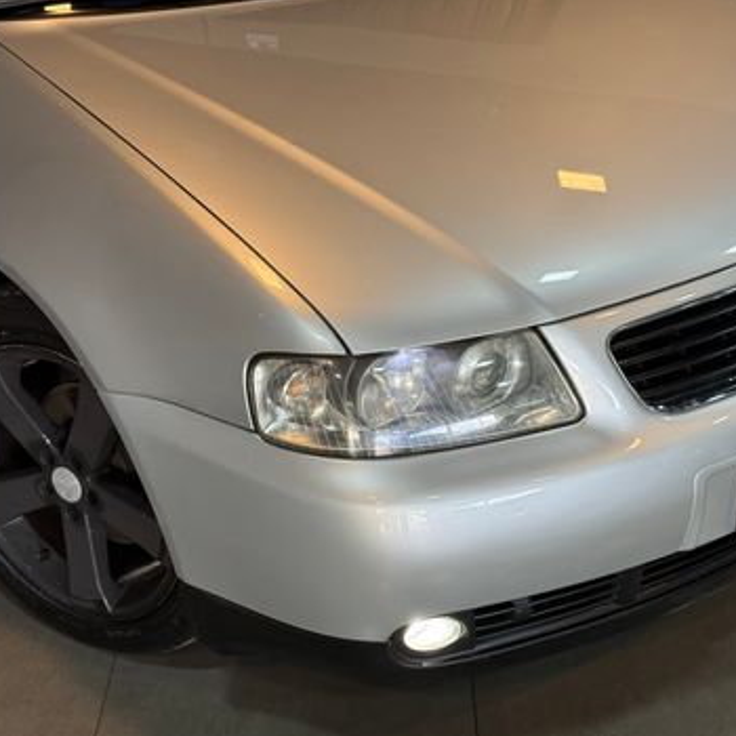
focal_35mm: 57
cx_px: 467
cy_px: 366
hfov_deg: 29.9
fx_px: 1371
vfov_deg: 30.0
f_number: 1.78
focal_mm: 6.76
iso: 80
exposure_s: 1/60
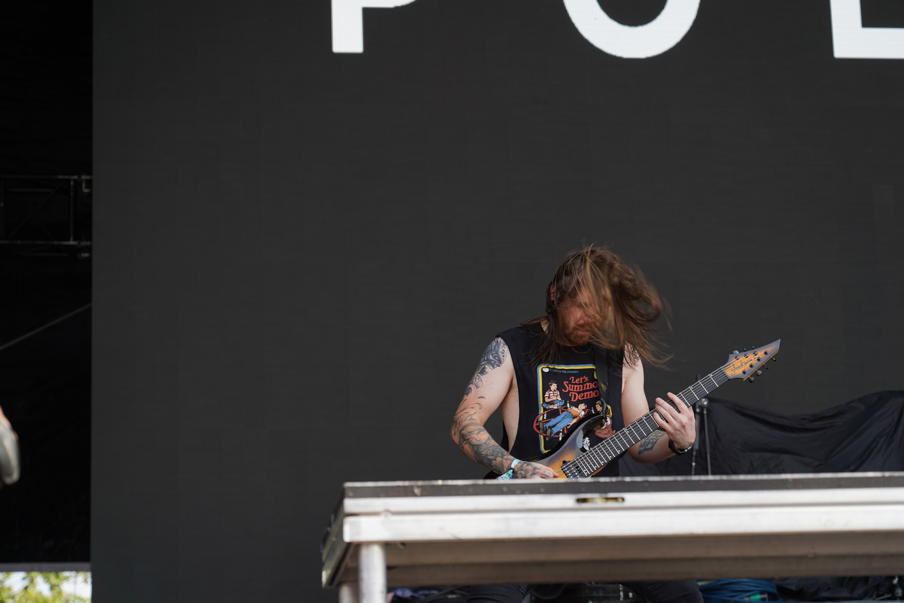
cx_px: 452
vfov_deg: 13.0
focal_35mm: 105
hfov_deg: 19.5
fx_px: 2636
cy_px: 302
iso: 100
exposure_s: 1/200
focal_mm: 105
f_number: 5
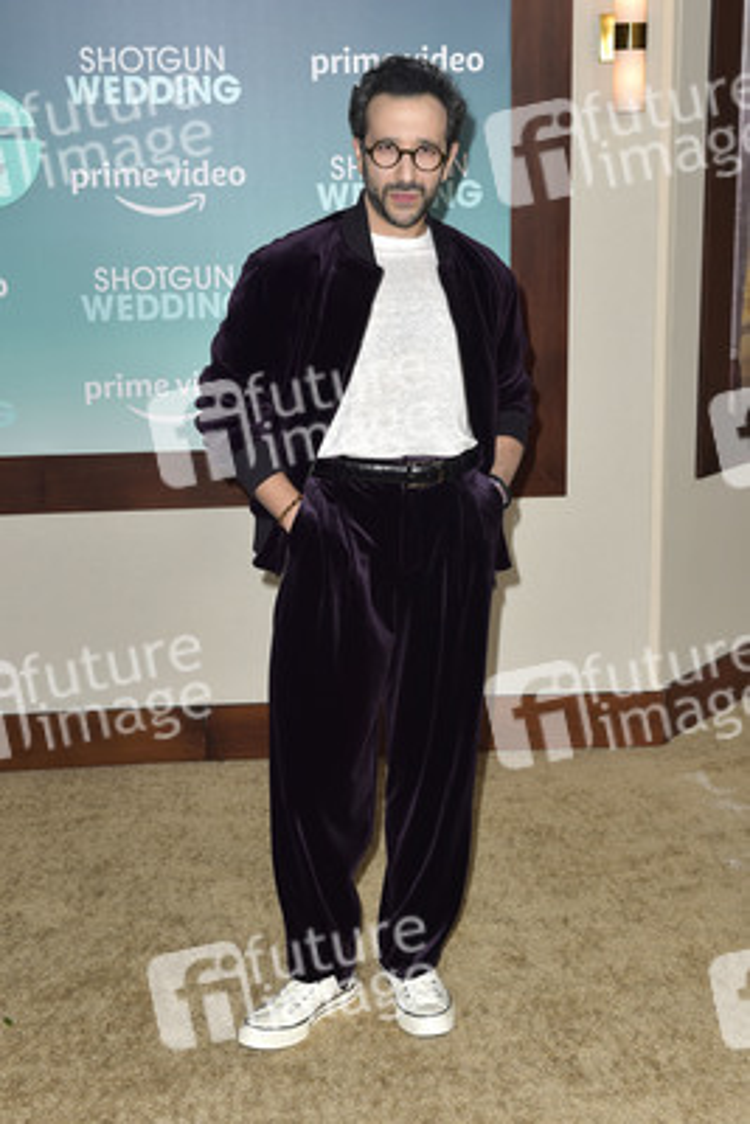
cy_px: 562
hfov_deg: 28.1
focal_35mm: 48
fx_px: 1499
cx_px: 375
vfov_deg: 41.1
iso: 400
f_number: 6.3
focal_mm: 48
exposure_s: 1/250
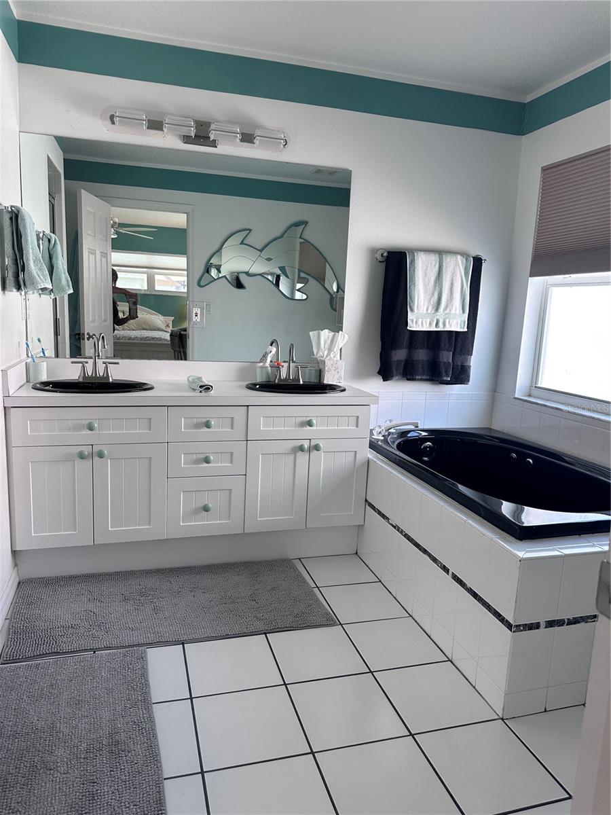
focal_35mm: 24
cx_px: 306
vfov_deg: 71.6
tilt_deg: -9.3
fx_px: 565
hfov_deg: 56.8
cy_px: 408
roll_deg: -3.1
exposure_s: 1/121
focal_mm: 6.86
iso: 80
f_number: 1.78
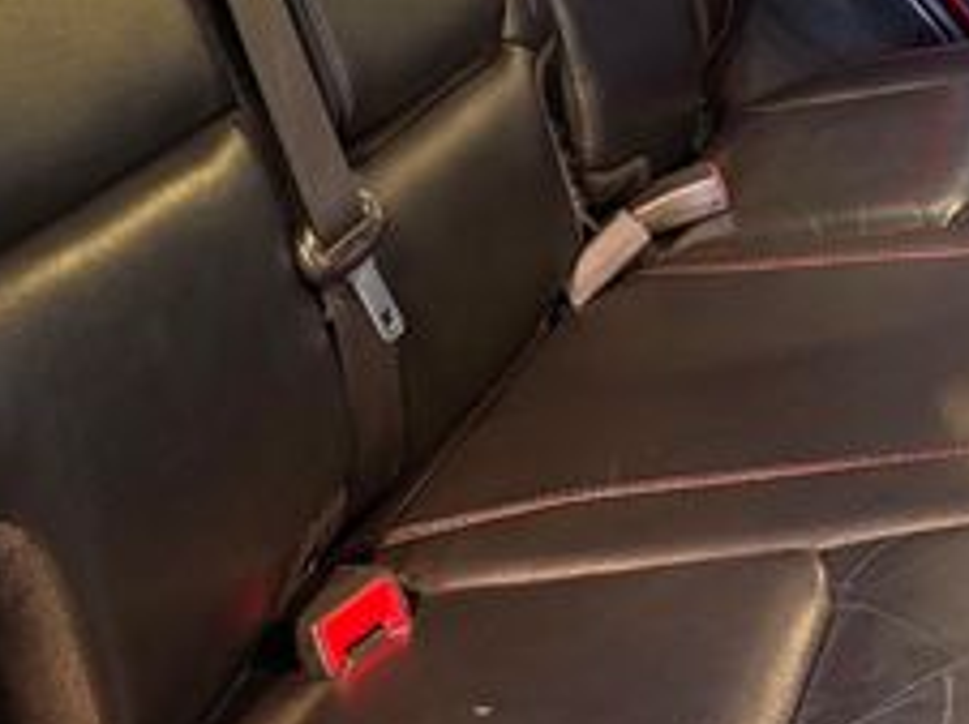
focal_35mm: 68
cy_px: -278
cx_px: 605
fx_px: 1901
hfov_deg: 28.5
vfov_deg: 19.5
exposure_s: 1/40
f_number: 1.78
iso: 800
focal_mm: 6.76
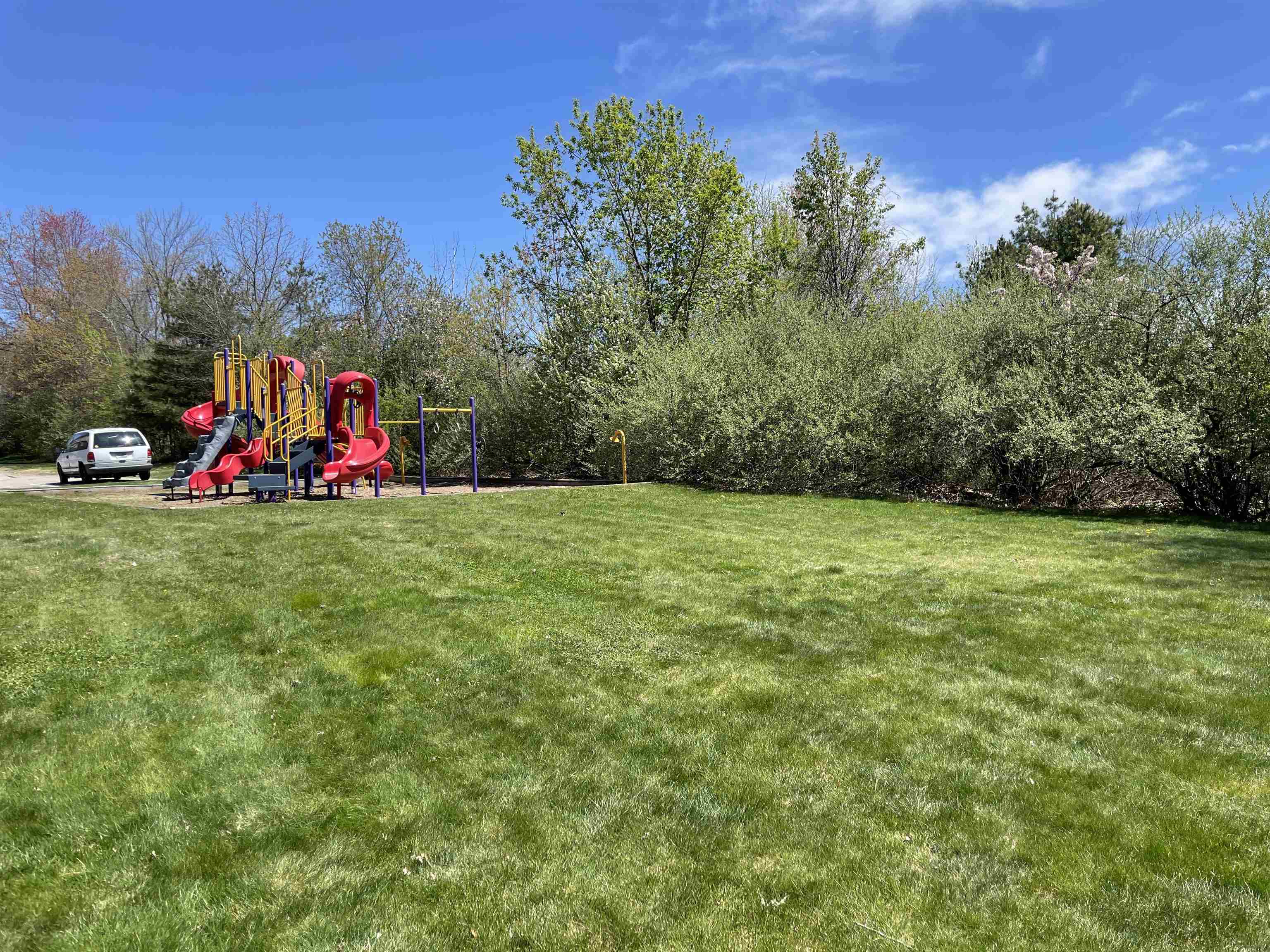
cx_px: 635
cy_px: 476
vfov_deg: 53.1
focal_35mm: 26
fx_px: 954
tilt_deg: -2.0
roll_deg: +0.1
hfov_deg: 67.3
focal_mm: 4.2
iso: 32
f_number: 1.6
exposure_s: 1/2212
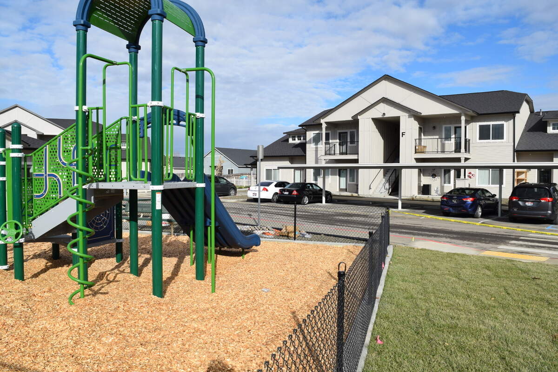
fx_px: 418
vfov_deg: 47.9
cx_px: 279
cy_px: 186
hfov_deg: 67.4
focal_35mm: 27
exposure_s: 1/400
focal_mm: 18
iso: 200
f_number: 10
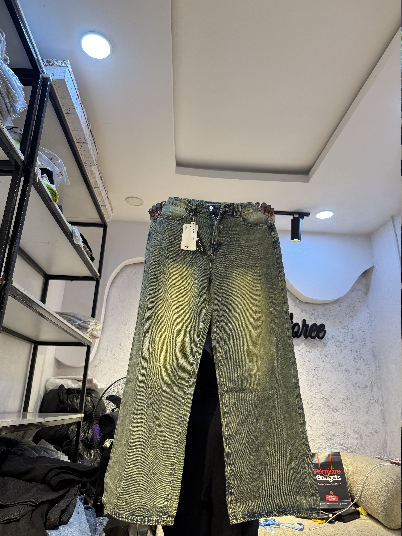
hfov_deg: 56.8
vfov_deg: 71.6
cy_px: 268
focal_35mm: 24
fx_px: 372
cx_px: 201
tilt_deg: +20.5
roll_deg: -2.5
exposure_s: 1/100
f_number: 1.78
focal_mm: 6.76
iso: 80
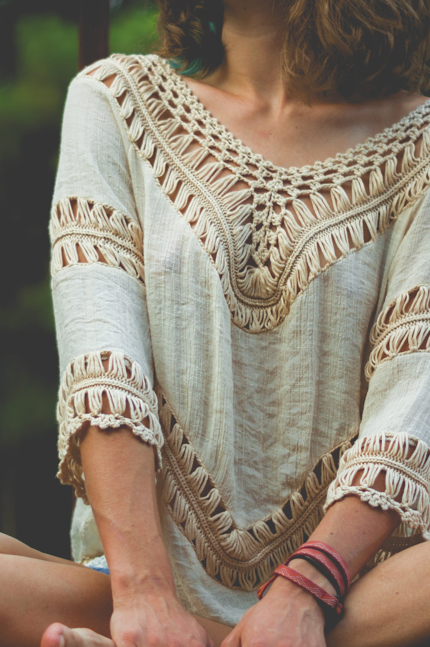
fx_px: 2442
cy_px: 337
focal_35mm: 136
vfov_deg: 15.1
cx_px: 255
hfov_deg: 10.1
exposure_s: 1/160
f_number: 1.8
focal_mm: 50
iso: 100
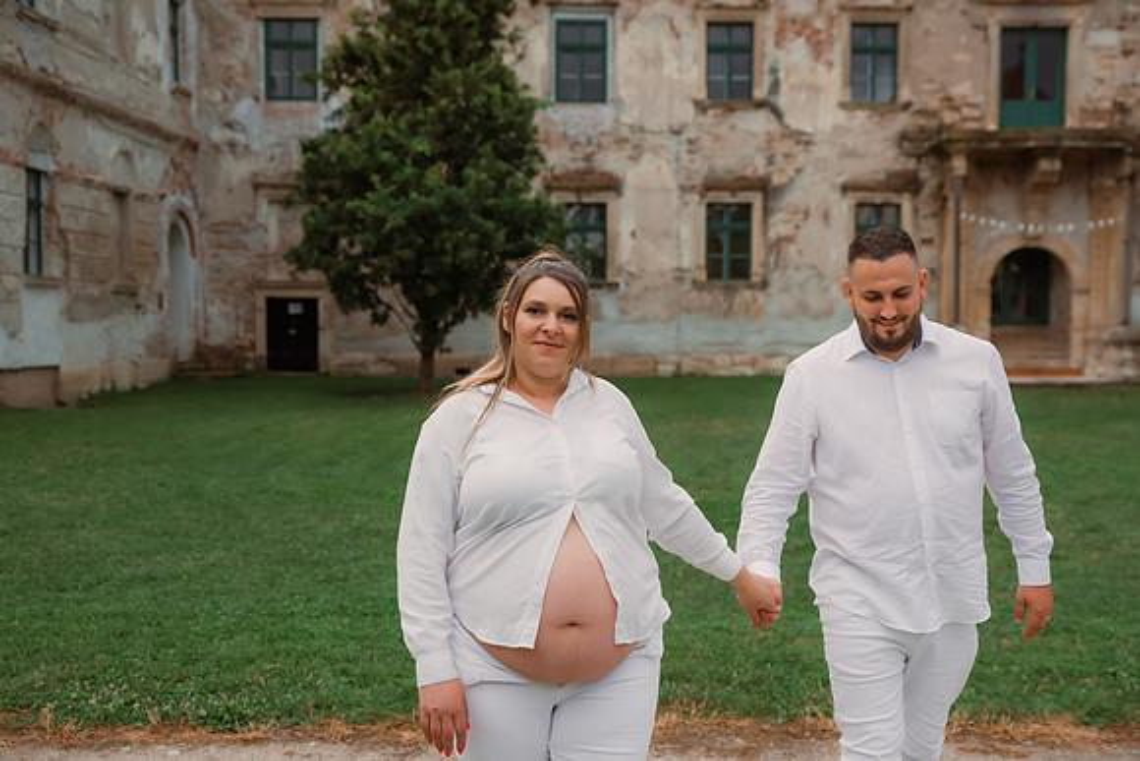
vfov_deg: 25.3
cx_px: 570
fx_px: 1693
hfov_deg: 37.2
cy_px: 407
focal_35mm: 53
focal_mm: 50
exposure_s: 1/320
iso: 2000
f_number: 3.2
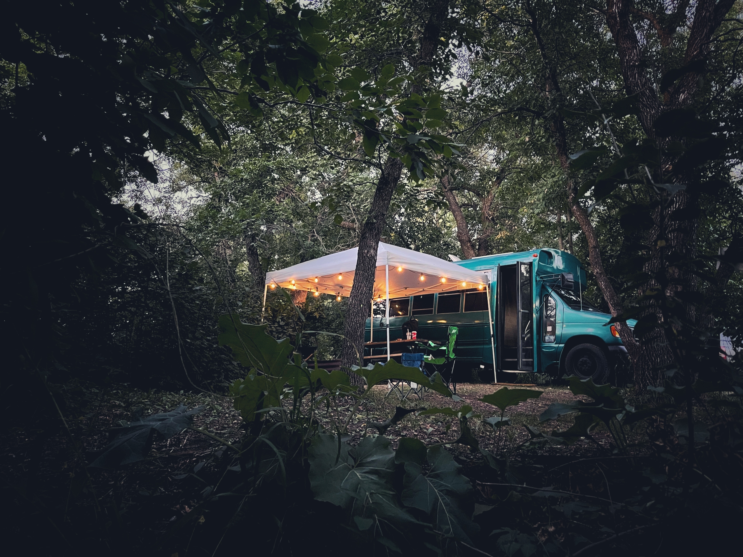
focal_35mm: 26
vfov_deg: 53.1
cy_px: 278
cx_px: 372
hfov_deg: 67.3
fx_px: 558
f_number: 1.6
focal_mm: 5.1
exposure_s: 1/29
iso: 1000
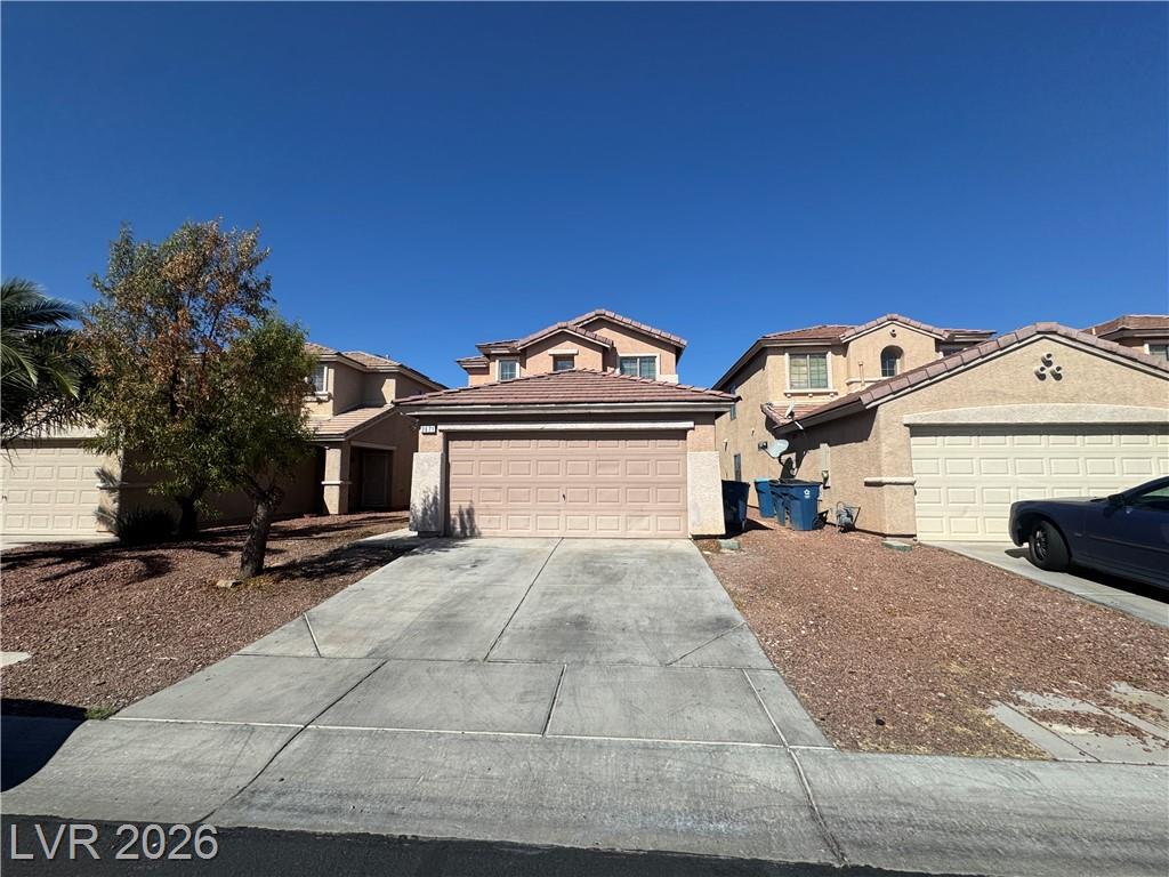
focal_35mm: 14
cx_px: 584
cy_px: 438
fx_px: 473
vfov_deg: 85.7
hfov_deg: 102.1
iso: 50
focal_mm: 2.22
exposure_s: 1/4132
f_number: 2.2
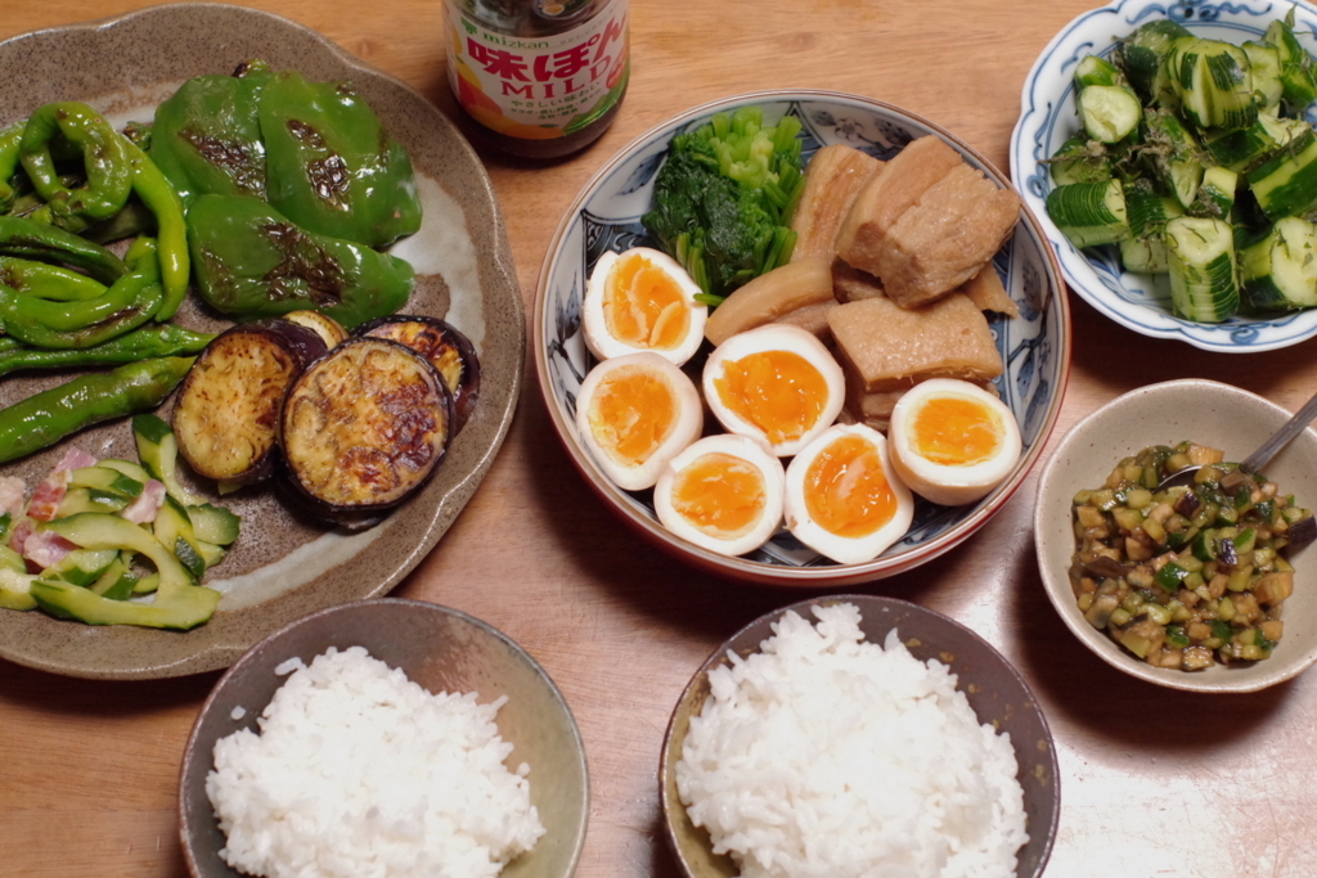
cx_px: 658
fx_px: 2744
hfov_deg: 27.0
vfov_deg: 18.2
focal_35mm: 75
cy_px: 439
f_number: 5
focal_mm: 50
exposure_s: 1/100
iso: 3200
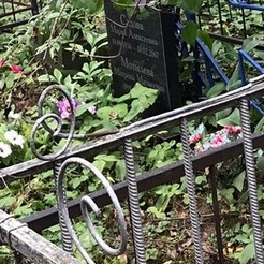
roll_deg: +8.3
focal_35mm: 103
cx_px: 131
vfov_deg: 16.4
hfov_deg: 16.9
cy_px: -20
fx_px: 889
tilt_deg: -10.9
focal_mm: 3.99
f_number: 1.8
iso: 25
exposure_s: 1/33
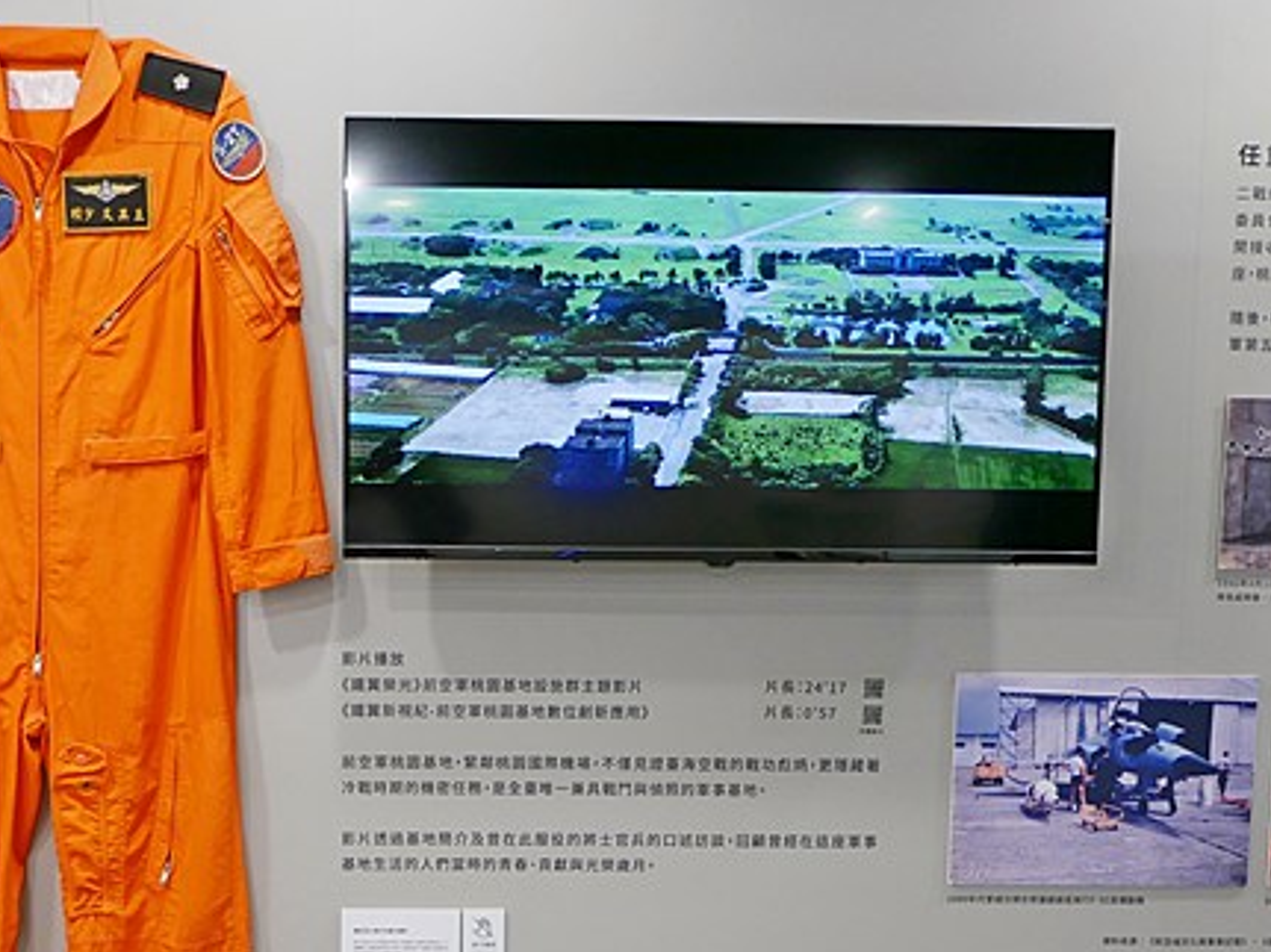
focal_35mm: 65
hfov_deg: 29.7
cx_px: 460
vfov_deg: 22.2
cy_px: 794
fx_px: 2386
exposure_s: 1/60
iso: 250
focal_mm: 14
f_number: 2.5
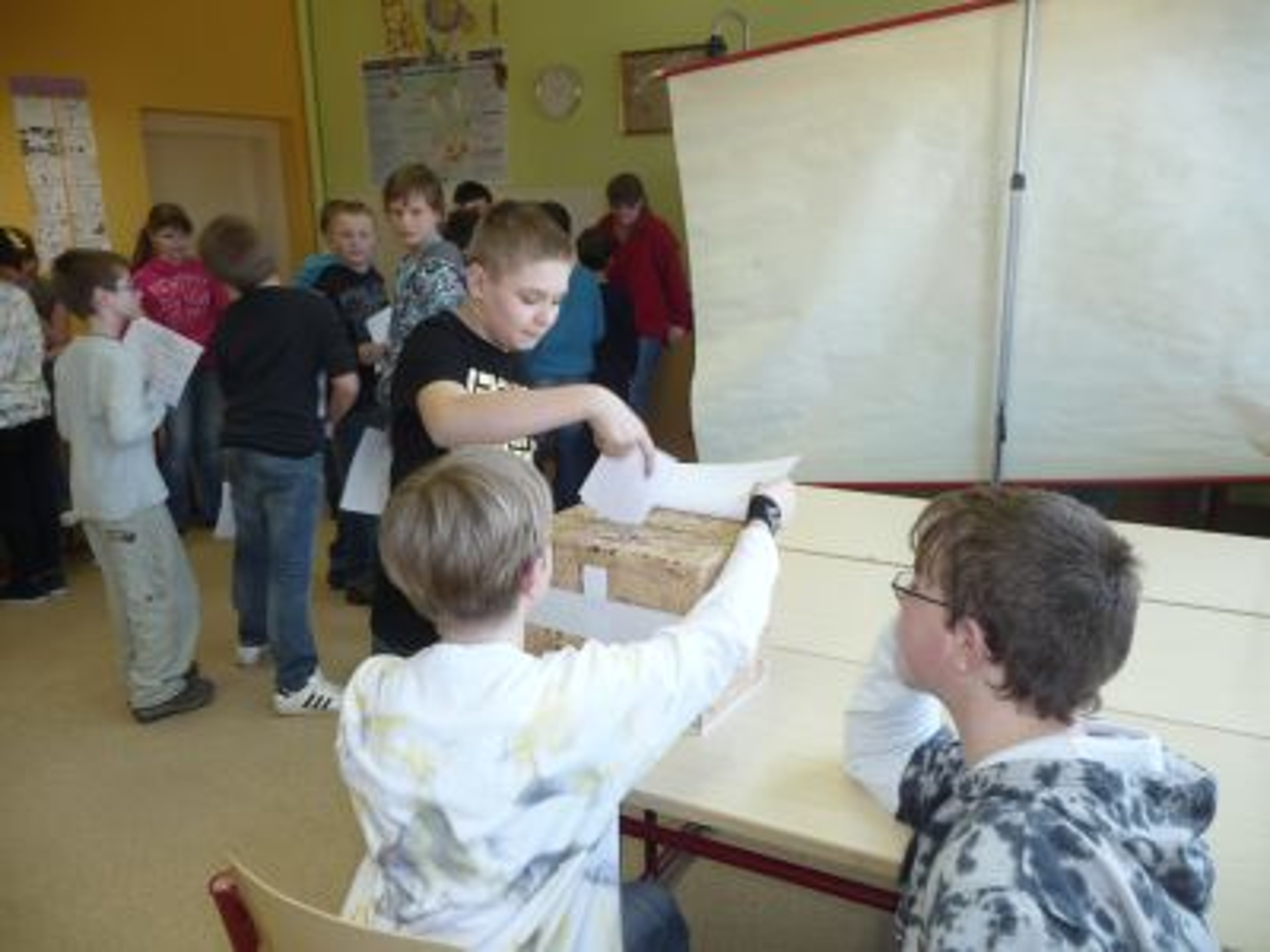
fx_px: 1027
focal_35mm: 28
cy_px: 476
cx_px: 635
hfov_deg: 63.4
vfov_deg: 49.7
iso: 100
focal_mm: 4.7
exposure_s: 1/30
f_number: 3.3
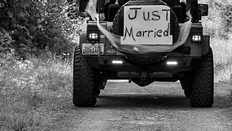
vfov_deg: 5.2
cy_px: 62
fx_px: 1435
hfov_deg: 9.2
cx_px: 117
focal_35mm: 233
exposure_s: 1/250
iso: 180
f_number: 5.6
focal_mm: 70
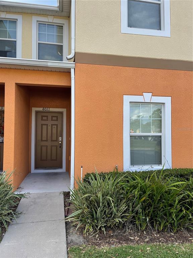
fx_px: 193
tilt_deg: +2.0
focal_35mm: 26
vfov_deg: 67.3
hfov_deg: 53.1
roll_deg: +0.5
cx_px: 96
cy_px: 129
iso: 32
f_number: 1.6
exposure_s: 1/818
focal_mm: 5.1
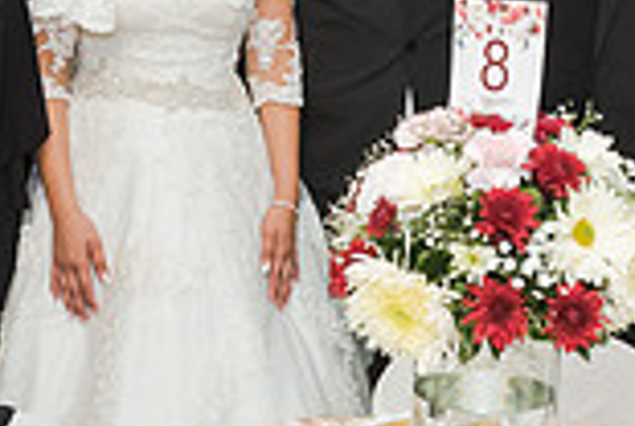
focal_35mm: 97
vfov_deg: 13.9
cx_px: 234
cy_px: -27
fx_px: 1714
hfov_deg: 20.9
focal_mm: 26
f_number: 4
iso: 1600
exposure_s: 1/100
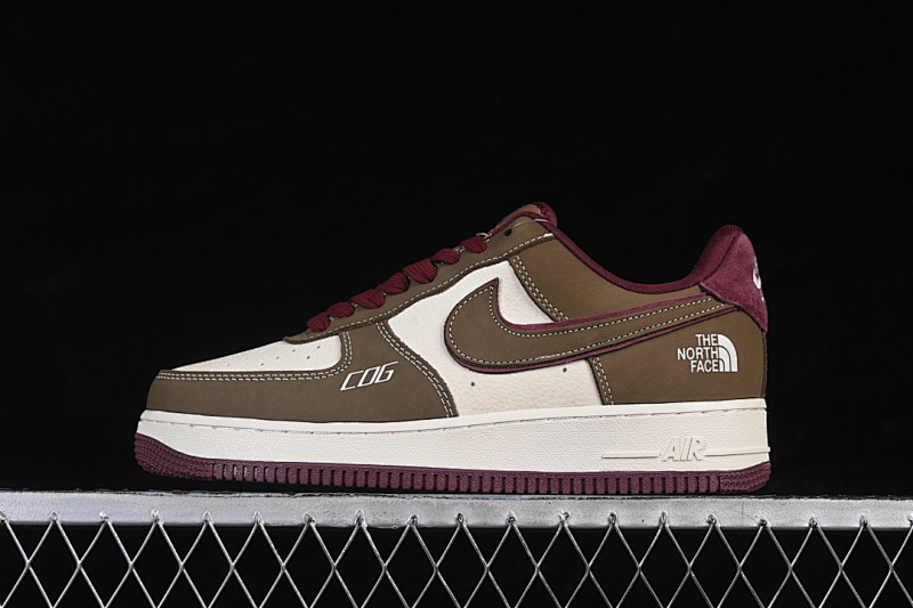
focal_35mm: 75
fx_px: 1902
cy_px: 304
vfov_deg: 18.2
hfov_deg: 27.0
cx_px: 456
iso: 160
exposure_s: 1/80
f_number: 8
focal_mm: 50
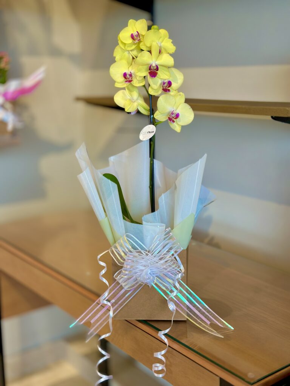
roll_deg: -0.2
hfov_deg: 30.3
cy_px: 193
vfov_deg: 39.7
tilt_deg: -12.1
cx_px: 145
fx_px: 536
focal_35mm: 48
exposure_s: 1/120
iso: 125
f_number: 1.78
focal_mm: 6.86
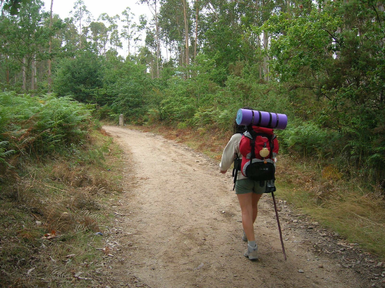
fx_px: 378
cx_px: 192
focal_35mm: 34
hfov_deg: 54.0
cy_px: 144
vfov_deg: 41.8
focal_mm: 5.7
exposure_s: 1/39
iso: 50
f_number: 2.9
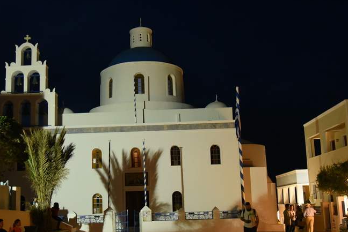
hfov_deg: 40.1
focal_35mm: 49
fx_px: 474
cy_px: 128
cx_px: 138
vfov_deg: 27.5
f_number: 4
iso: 4000
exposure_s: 1/25
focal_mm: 31
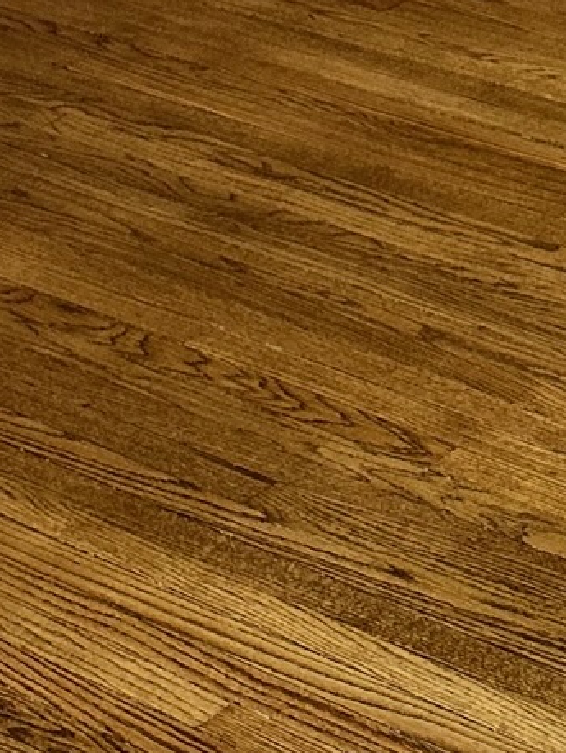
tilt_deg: -50.5
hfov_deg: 13.1
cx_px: 835
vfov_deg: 15.2
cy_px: 1454
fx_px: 2329
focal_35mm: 107
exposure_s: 1/60
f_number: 1.78
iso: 250
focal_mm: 6.86
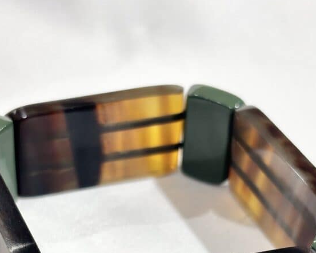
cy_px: 289
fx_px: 879
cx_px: 148
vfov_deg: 15.8
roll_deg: +3.7
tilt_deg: -32.6
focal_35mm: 94
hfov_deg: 20.4
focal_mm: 5.96
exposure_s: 1/100
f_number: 1.6
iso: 25
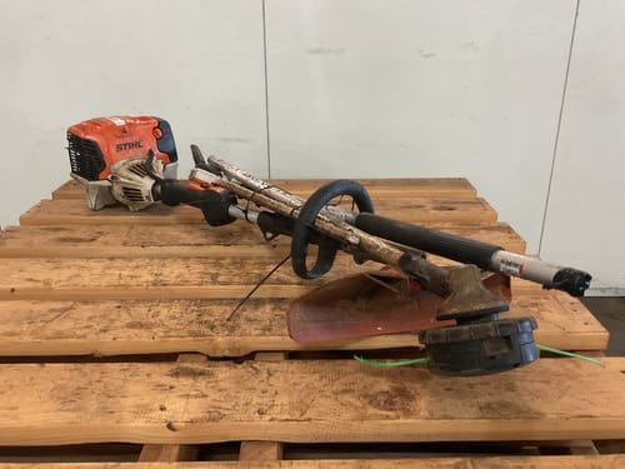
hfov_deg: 61.7
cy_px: 234
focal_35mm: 29
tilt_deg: -24.8
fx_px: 524
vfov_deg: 48.2
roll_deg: +0.0
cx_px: 312
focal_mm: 3
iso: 320
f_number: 1.8
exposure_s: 1/25
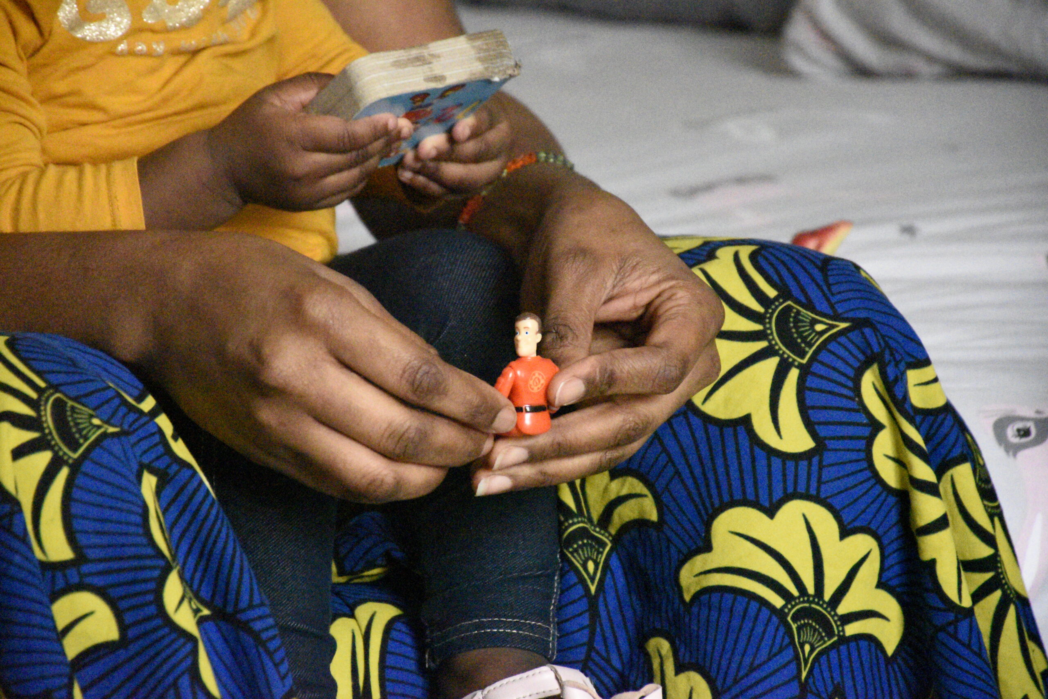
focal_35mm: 210
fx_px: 6113
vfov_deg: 6.5
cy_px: 350
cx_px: 524
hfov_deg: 9.8
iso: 25600
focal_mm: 140
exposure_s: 1/250
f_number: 5.6
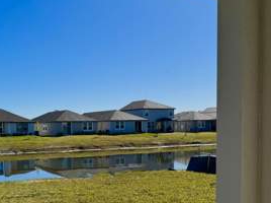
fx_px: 336
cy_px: 142
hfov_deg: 42.3
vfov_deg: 33.1
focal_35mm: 43
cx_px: 61
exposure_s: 1/7092
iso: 80
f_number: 1.78
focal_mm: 6.76
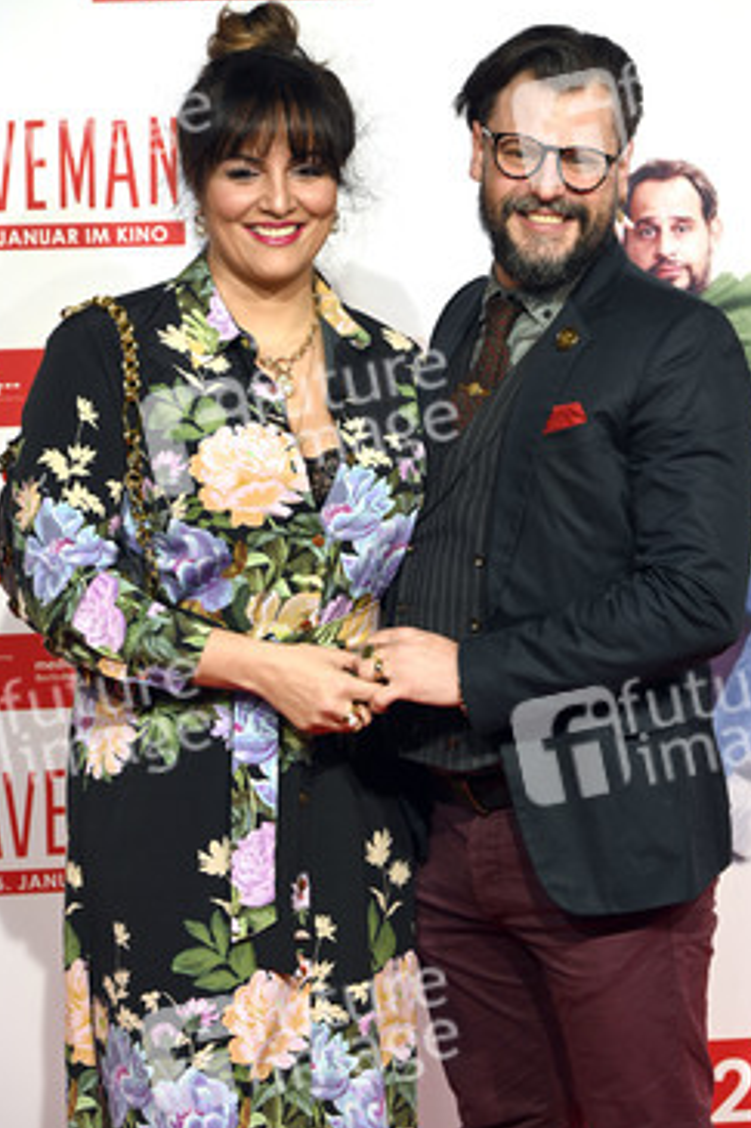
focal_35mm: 115
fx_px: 3602
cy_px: 578
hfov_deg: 11.9
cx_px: 389
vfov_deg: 17.8
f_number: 6.3
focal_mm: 105
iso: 1250
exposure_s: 1/160
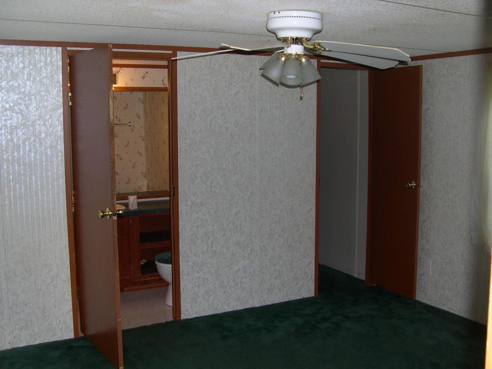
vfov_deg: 37.7
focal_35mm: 38
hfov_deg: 49.0
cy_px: 184
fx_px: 540
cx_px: 246
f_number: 2.8
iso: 125
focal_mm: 8
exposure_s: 1/60
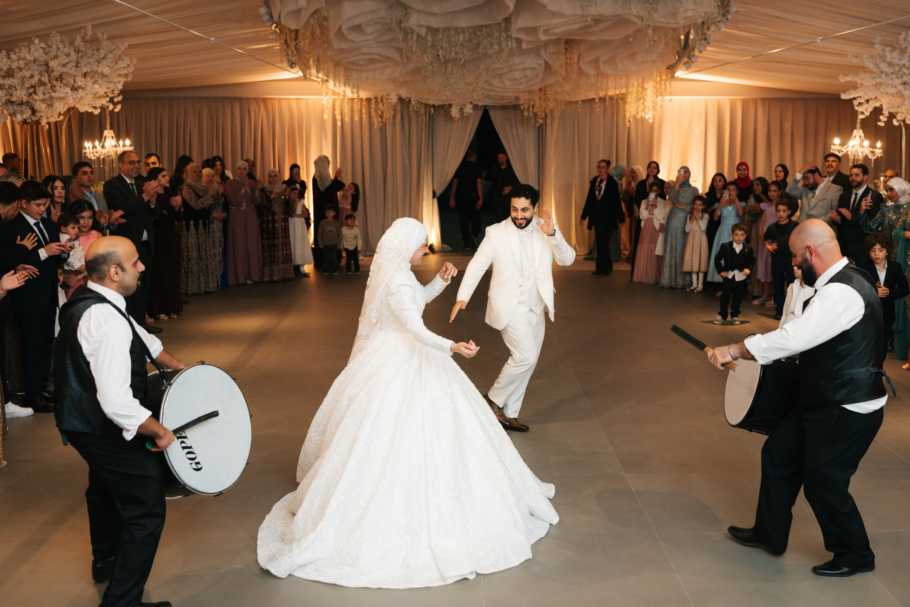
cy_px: 313
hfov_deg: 50.7
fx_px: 961
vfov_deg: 35.1
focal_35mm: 38
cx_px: 471
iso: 640
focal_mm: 35
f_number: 2.8
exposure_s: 1/200
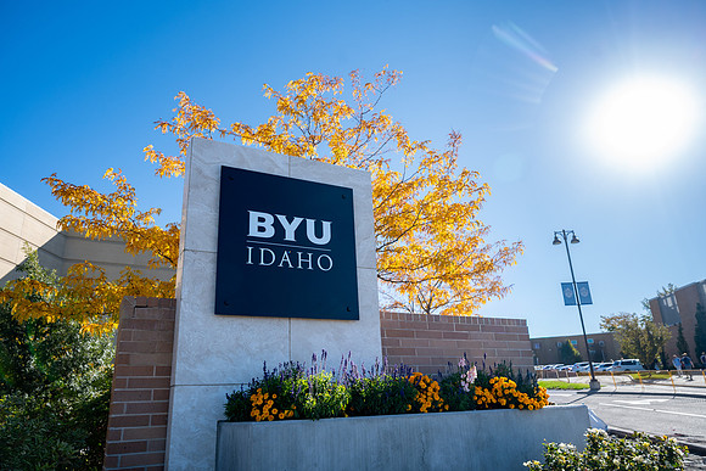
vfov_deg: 50.4
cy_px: 236
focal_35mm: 26
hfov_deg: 70.4
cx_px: 353
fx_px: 500
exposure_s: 1/640
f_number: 5
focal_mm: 25.5
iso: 125
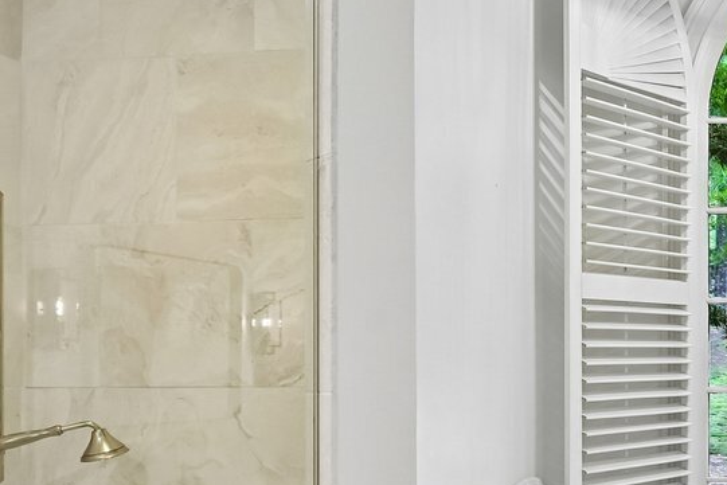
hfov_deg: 34.3
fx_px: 1071
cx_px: 720
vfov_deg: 25.2
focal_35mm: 53
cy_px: 366
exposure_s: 1/15
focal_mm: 14
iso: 320
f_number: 8
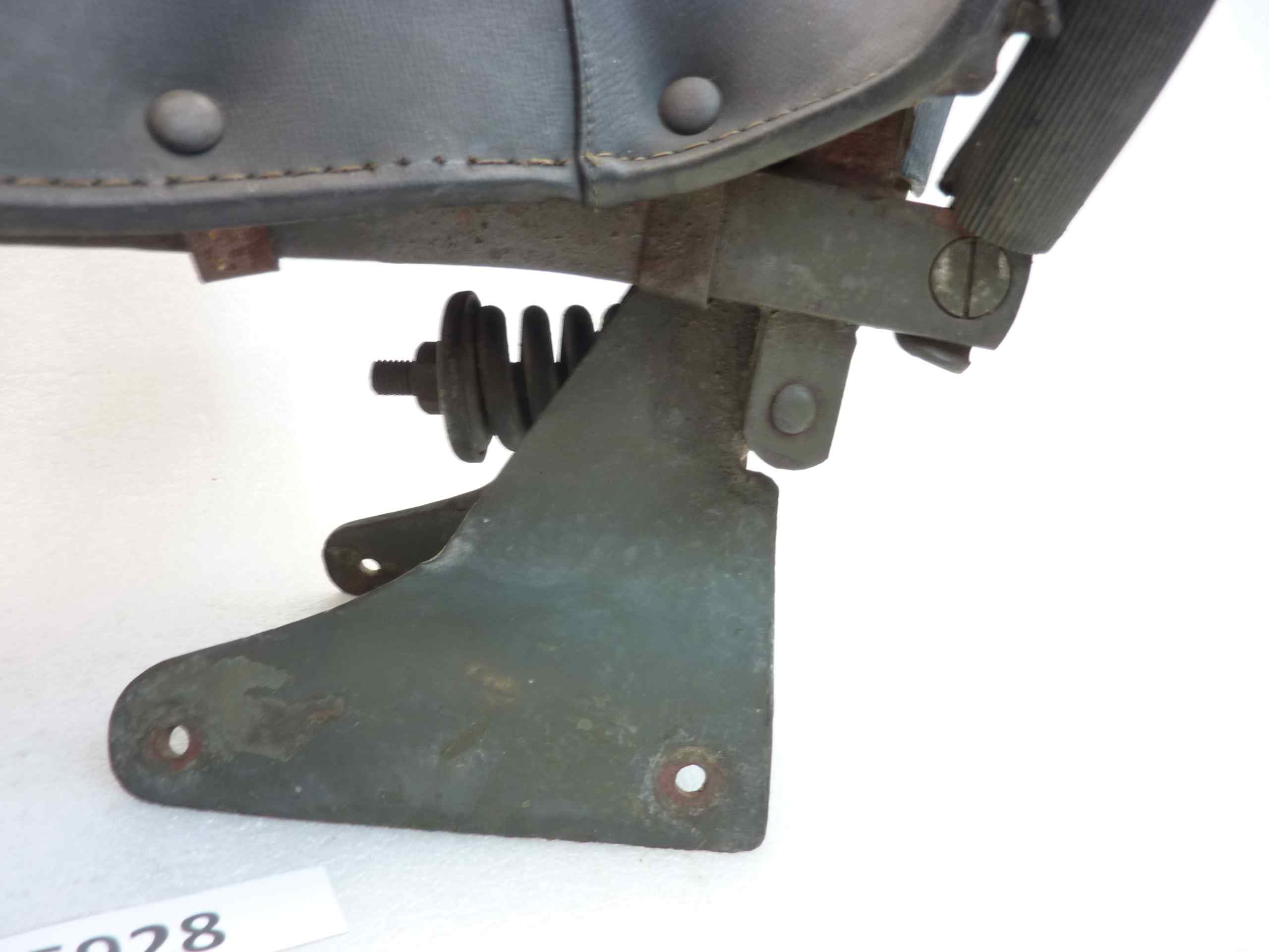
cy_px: 476
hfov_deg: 69.4
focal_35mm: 25
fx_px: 916
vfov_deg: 54.9
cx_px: 634
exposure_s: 1/8
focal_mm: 4.1
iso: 125
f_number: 3.3
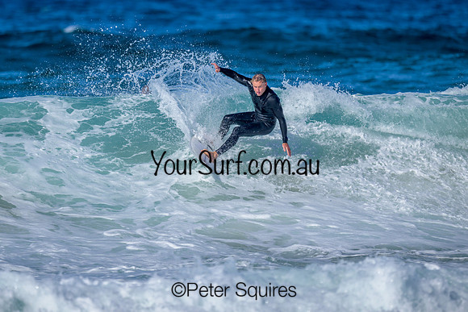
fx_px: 13207
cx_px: 220
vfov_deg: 1.4
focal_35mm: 1016
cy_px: 150
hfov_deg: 2.0
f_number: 6.3
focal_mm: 800
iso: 180
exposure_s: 1/2000
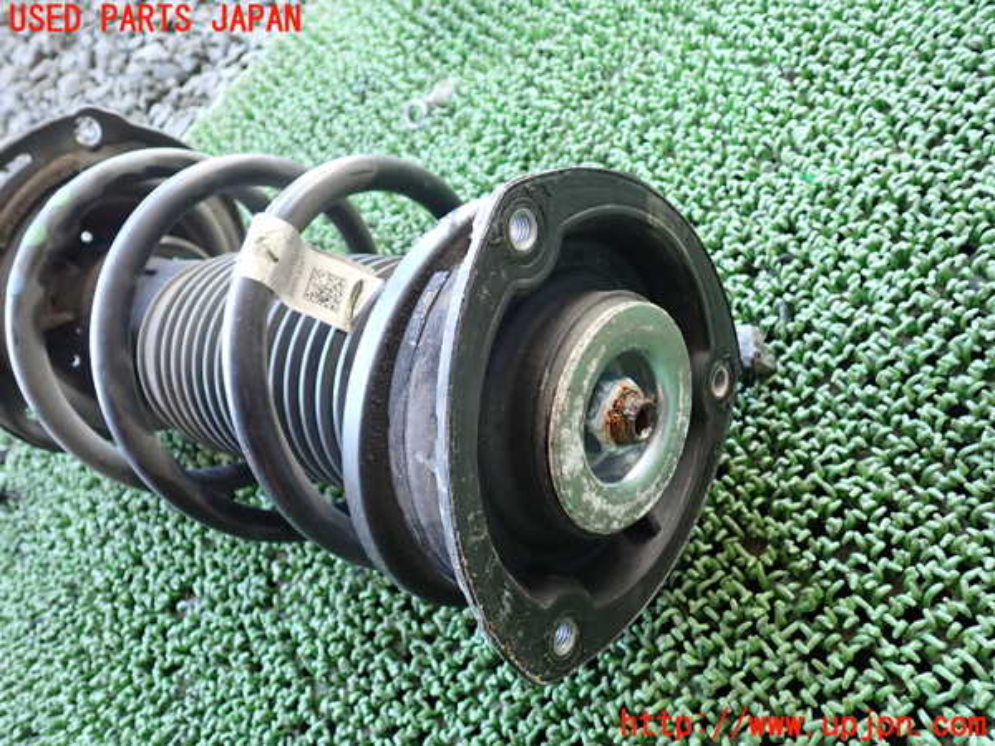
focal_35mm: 30
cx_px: 498
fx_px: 862
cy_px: 373
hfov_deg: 60.0
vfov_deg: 46.8
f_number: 2.3
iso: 500
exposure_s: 1/60
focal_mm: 5.4
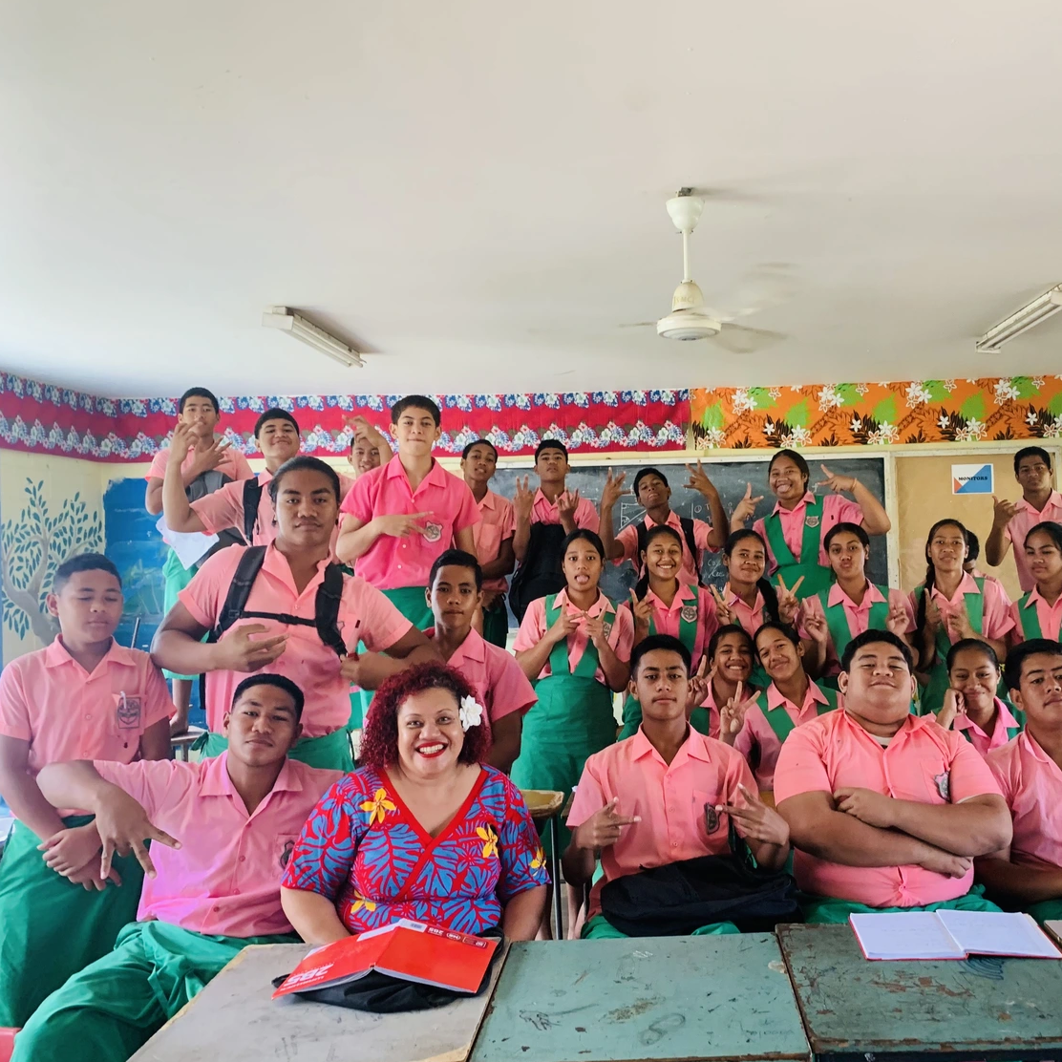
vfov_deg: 52.5
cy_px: 532
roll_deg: +2.1
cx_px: 667
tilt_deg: +2.0
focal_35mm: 31
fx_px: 1076
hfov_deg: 52.0
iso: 160
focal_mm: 4.25
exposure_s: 1/60
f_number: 1.8
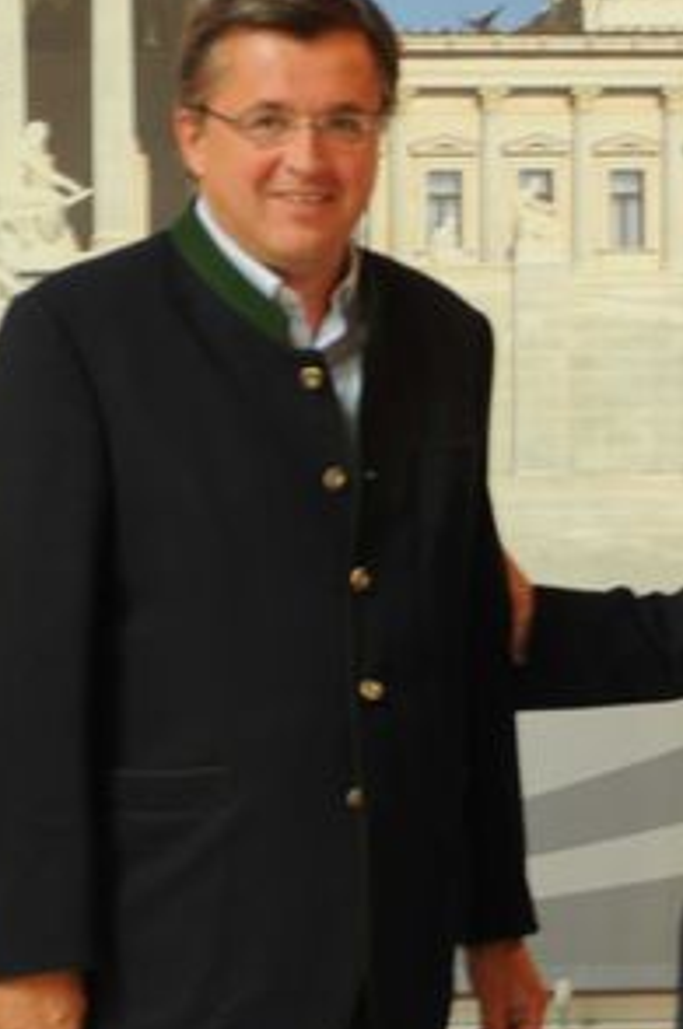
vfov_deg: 11.3
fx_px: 5226
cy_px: 514
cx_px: 553
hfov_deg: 7.5
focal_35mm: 183
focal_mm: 70
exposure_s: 1/10
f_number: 3.2
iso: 400
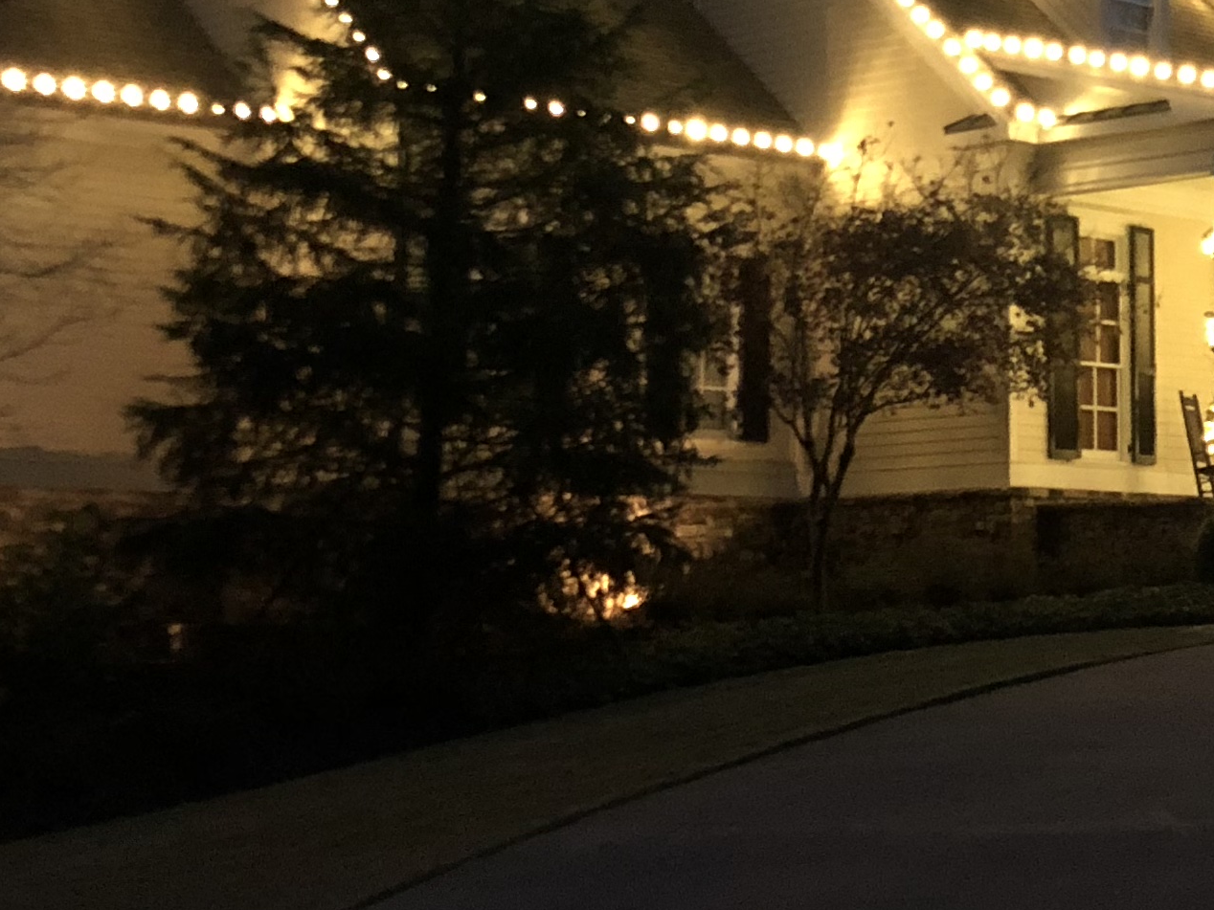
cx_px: 1070
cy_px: 88
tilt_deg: +11.9
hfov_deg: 21.6
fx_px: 3121
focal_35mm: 89
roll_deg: +0.9
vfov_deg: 16.4
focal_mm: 4
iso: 160
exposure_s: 1/4
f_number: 1.8
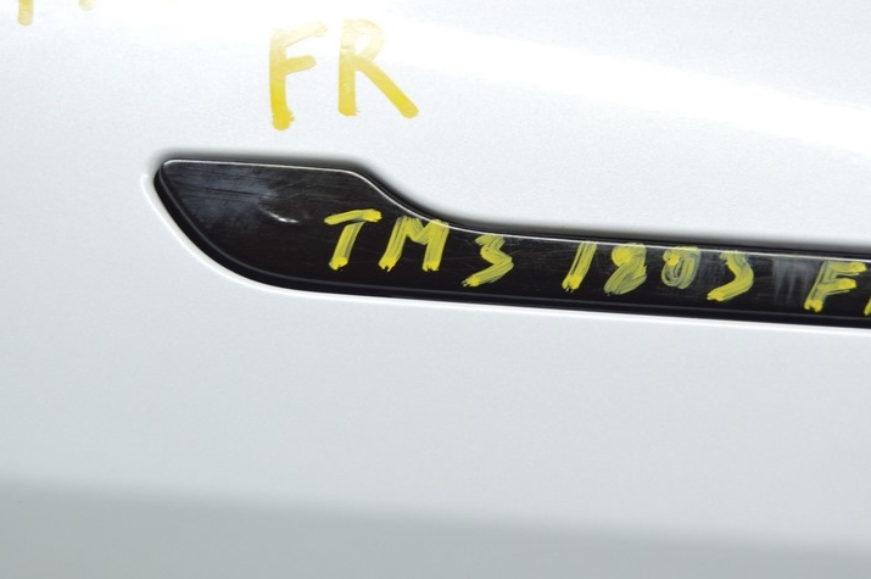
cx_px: 570
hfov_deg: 21.0
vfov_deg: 14.1
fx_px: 2337
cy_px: 224
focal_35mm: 97
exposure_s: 1/20
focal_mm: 45
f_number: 5.6
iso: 400
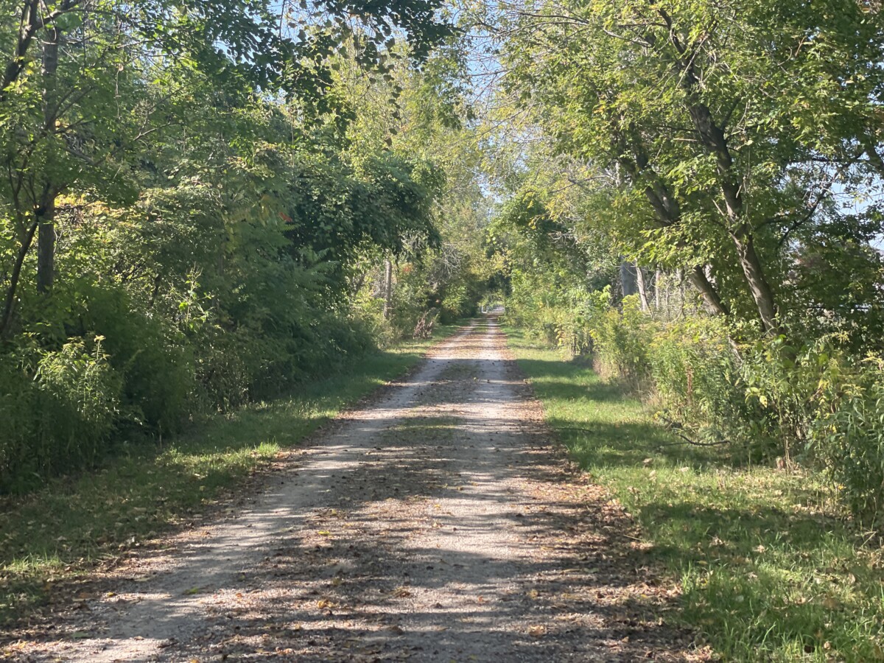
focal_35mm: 52
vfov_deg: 28.0
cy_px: 332
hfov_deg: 36.8
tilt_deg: -1.8
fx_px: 1328
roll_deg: -0.5
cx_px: 442
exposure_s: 1/309
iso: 32
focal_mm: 6
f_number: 2
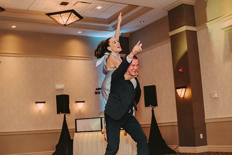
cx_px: 116
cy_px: 78
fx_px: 331
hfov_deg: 38.7
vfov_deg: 26.4
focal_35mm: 51
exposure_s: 1/125
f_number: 2.5
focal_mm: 50
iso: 800
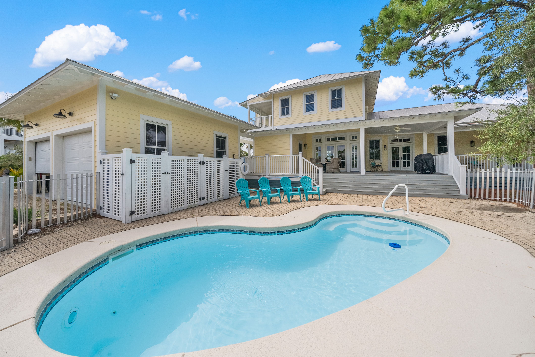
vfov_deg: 90.1
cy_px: 178
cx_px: 268
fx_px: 178
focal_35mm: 12
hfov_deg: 112.6
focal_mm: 12
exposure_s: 1/1250
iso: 400
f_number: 7.1
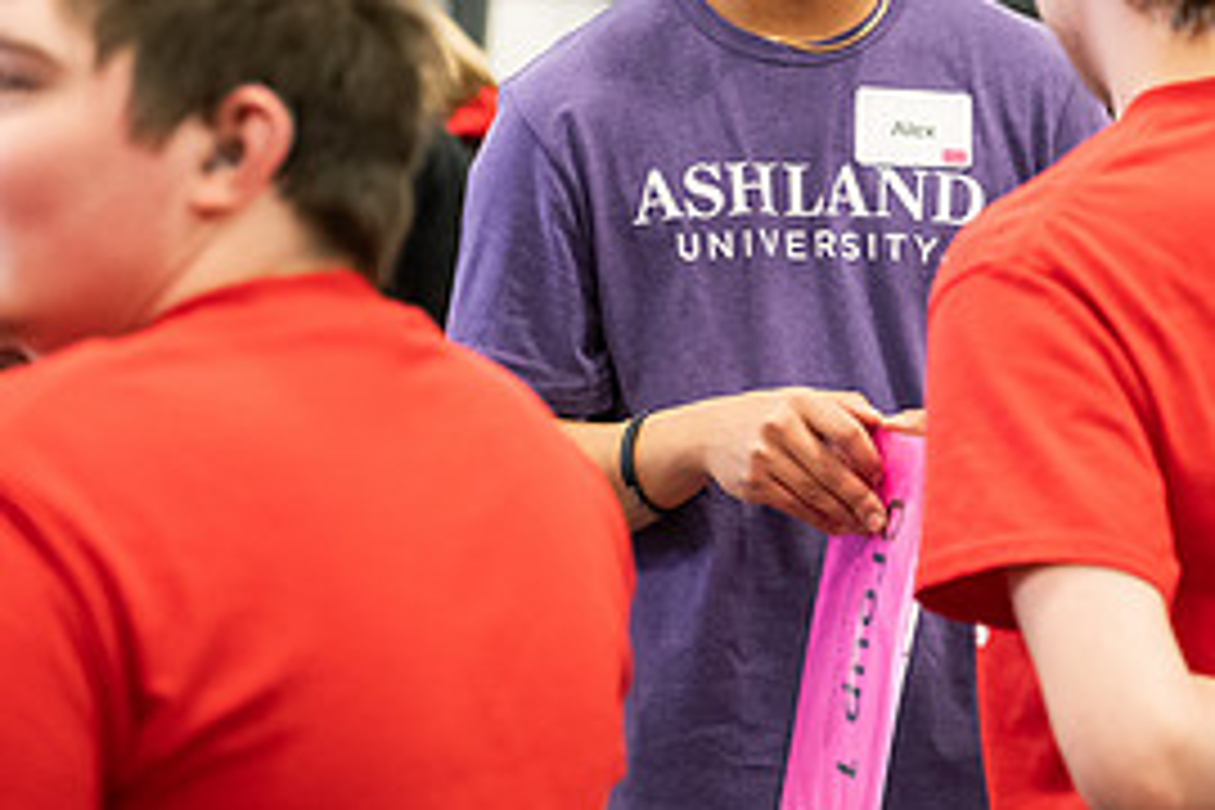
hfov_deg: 15.3
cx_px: 945
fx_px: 4488
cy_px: 115
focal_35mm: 133
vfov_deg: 10.3
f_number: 3.2
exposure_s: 1/200
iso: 4000
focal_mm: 62
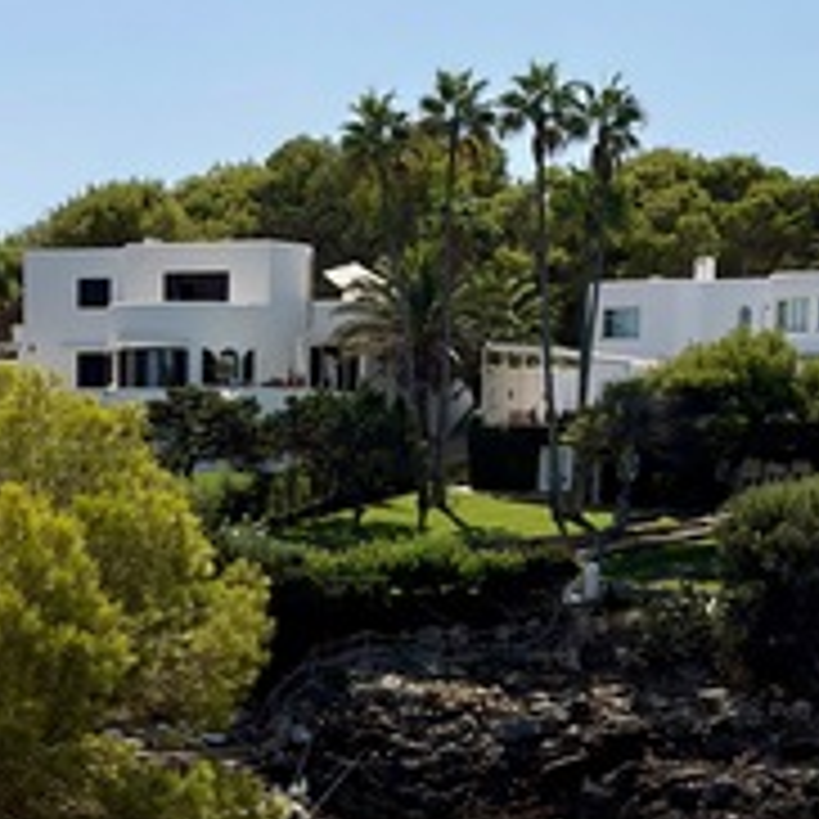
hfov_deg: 12.9
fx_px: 3614
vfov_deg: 12.7
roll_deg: +0.0
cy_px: 853
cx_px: 135
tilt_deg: -4.7
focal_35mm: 135
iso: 40
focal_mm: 5.96
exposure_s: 1/4630
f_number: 1.6
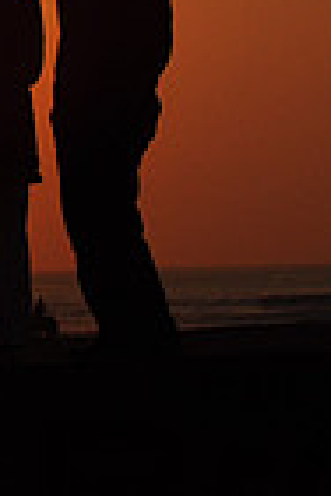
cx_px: -261
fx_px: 5958
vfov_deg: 4.8
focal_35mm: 432
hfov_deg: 3.2
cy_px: -19
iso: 200
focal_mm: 70
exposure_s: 1/2000
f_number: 11
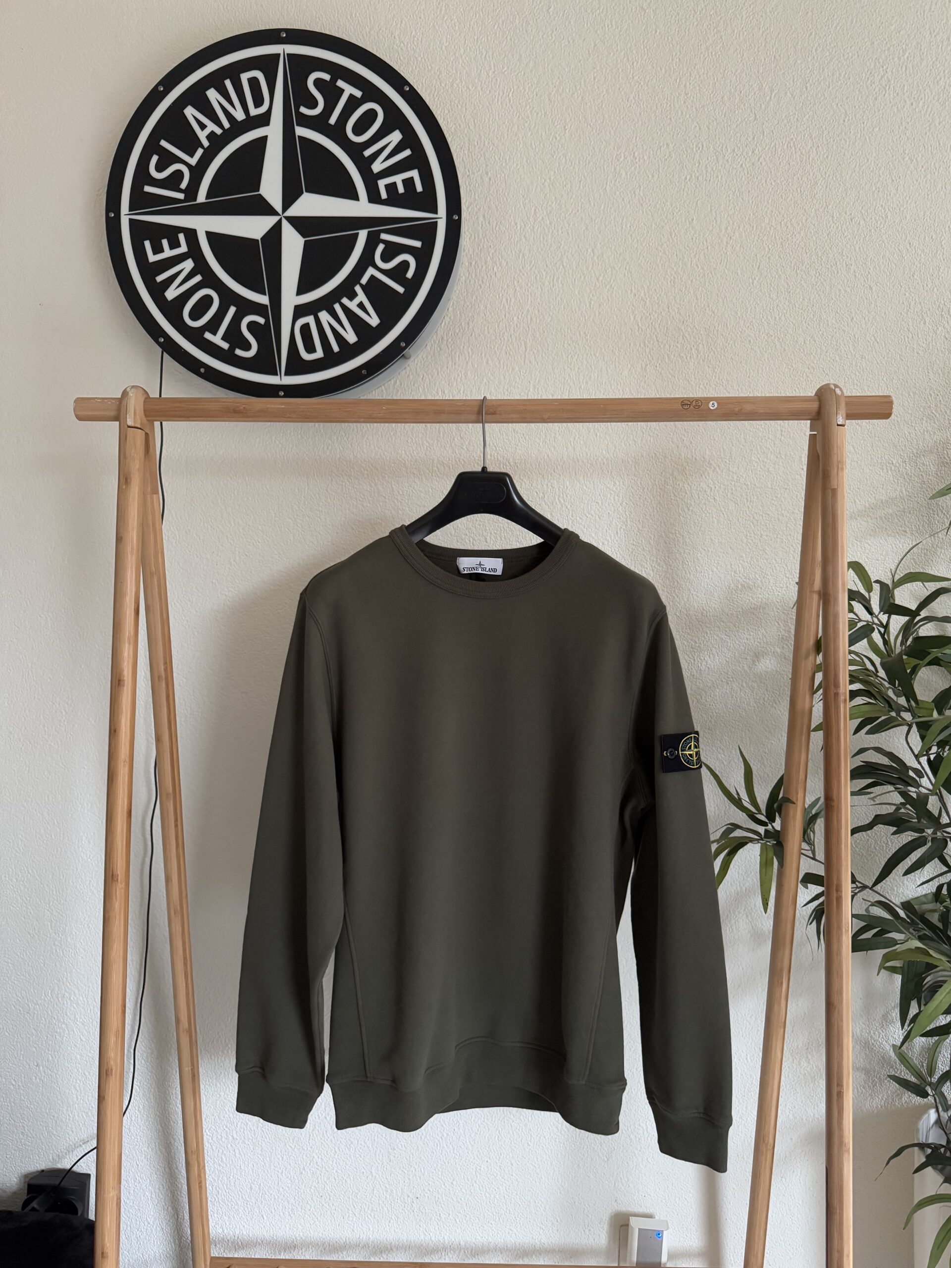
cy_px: 634
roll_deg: -0.3
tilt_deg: -3.7
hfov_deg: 56.8
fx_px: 879
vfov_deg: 71.6
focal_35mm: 24
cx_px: 476
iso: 800
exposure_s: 1/58
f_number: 1.78
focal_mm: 6.76
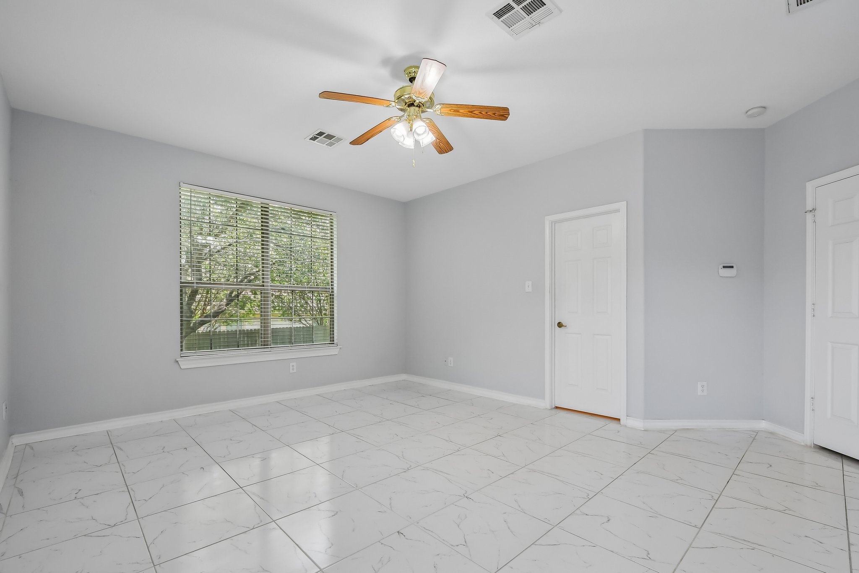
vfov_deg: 77.3
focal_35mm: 15
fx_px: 358
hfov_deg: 100.4
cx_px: 430
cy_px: 286
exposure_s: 1/40
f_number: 8
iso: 400
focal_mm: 10
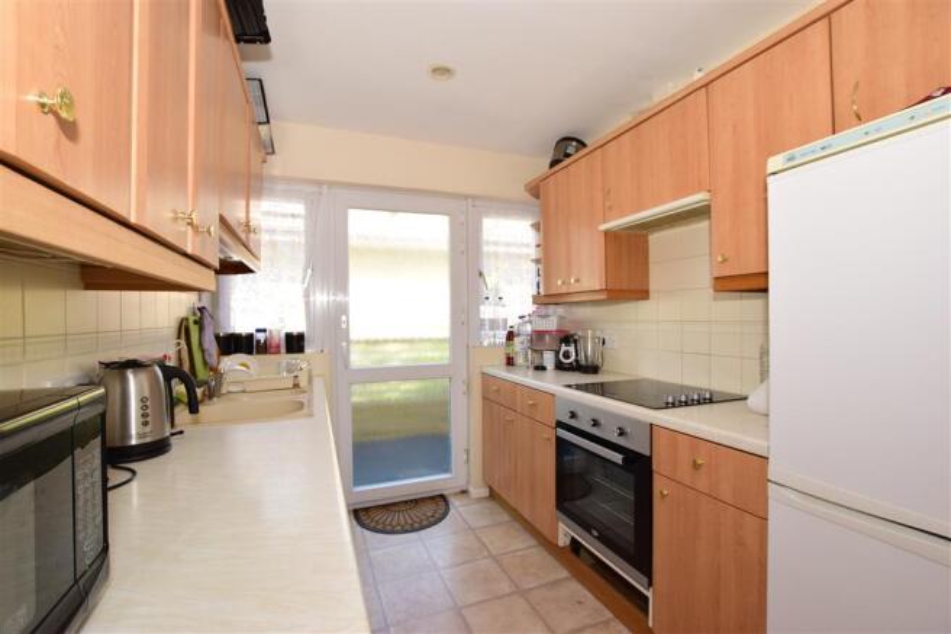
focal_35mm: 15
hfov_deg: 100.4
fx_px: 396
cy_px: 317
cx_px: 476
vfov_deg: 77.3
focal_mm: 10
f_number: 6.3
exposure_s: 1/160
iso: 640
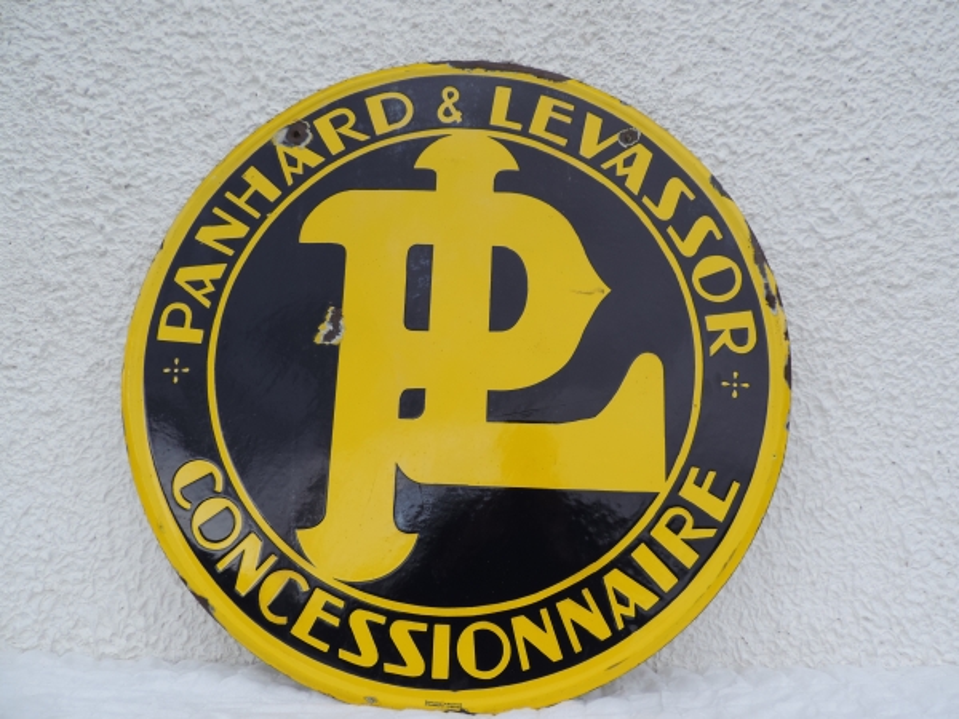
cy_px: 360
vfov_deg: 56.8
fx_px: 665
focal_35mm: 24
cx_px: 480
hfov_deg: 71.6
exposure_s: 1/160
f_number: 3
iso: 80
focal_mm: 4.3
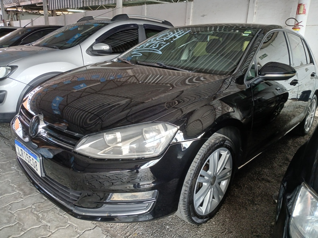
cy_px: 119
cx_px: 159
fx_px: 239
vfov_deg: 53.1
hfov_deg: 67.3
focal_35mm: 26
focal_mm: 3.98
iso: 160
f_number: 1.8
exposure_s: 1/60
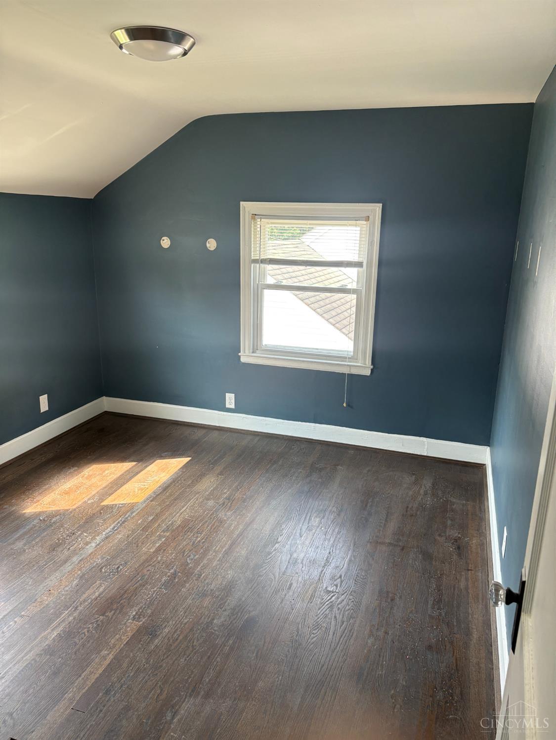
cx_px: 278
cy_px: 370
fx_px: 557
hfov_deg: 53.1
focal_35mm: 26
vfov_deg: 67.3
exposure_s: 1/121
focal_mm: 5.96
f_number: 1.6
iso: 100
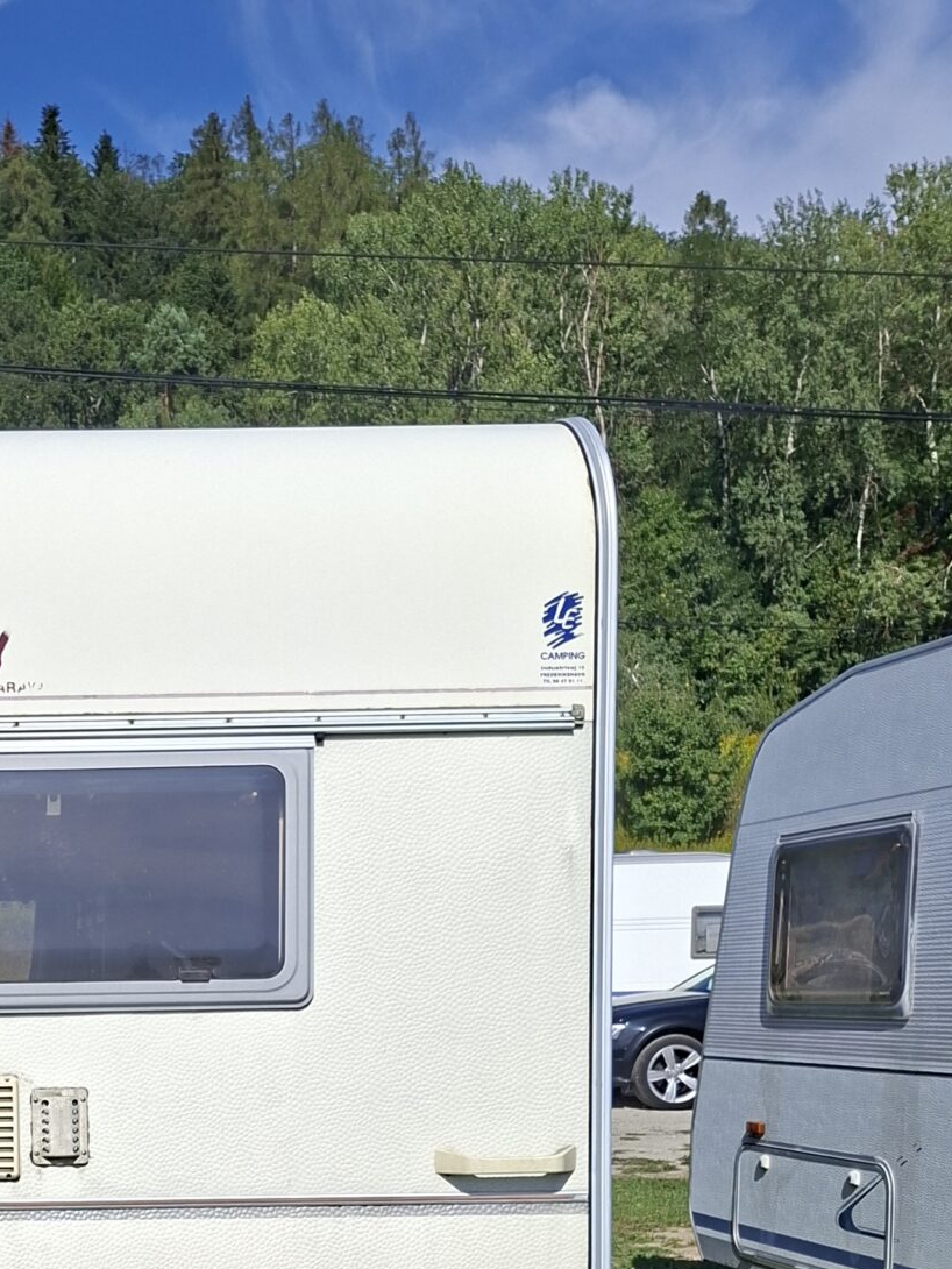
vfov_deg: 33.3
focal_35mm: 54
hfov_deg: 25.0
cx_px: -115
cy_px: 1192
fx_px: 1979
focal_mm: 5.54
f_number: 1.8
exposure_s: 1/3356
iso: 40
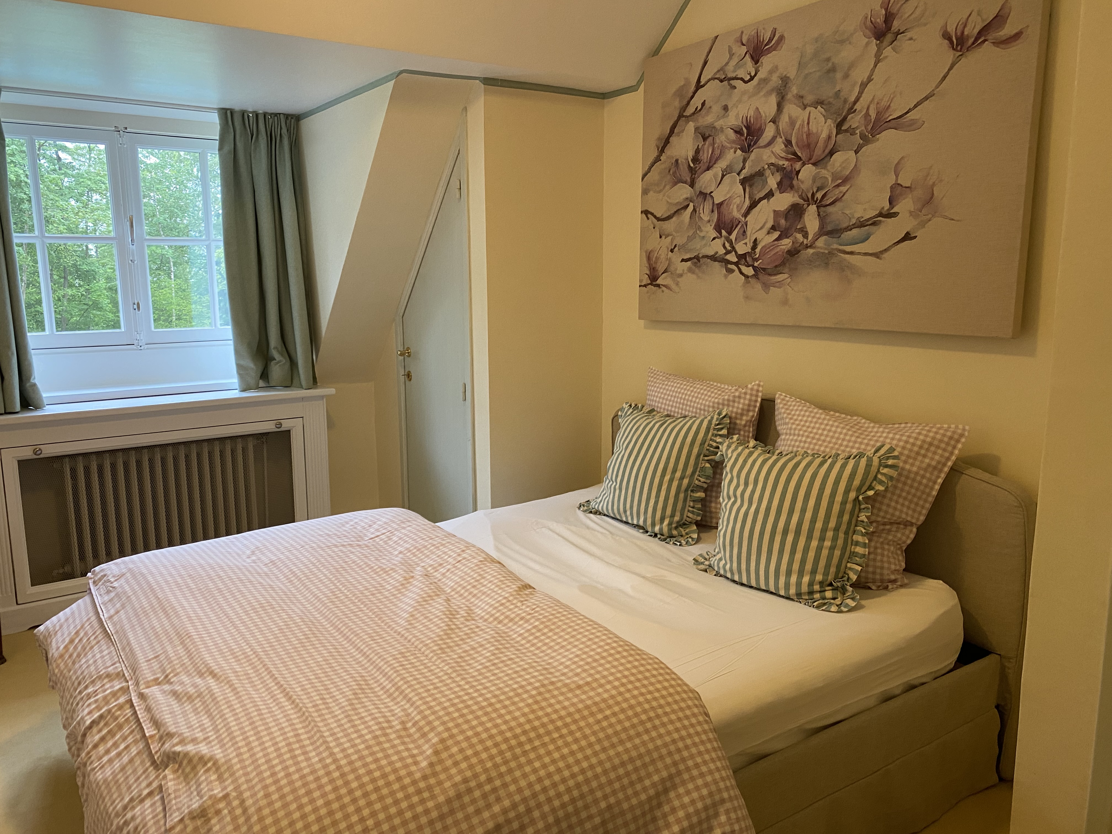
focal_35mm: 26
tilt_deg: -9.4
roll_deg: +0.9
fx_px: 835
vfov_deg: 53.1
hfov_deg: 67.3
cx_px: 556
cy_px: 417
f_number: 1.8
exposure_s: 1/50
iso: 160
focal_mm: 4.25
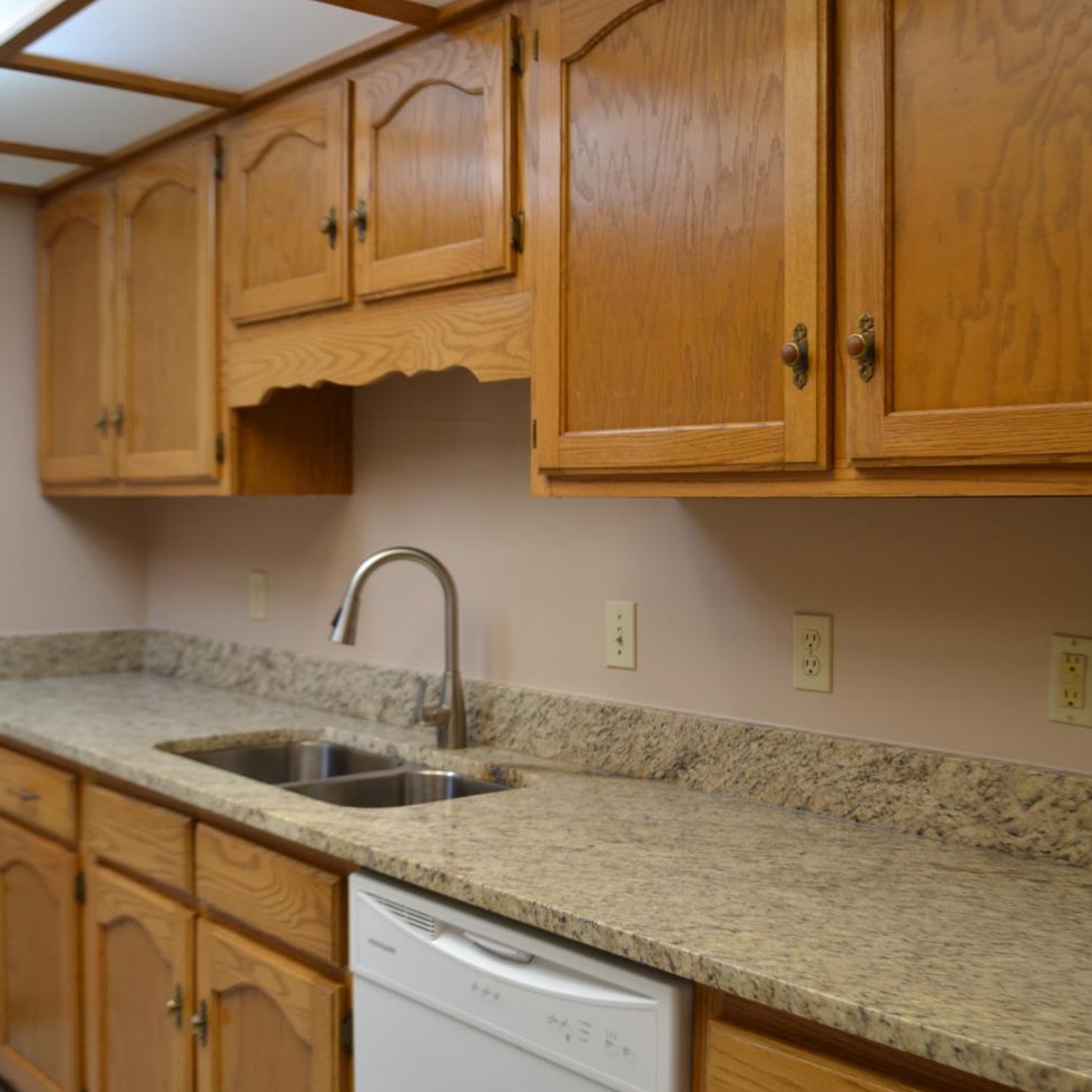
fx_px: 1392
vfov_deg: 42.8
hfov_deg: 42.8
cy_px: 541
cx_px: 517
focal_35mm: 39
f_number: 3.8
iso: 400
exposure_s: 1/50
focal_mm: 20
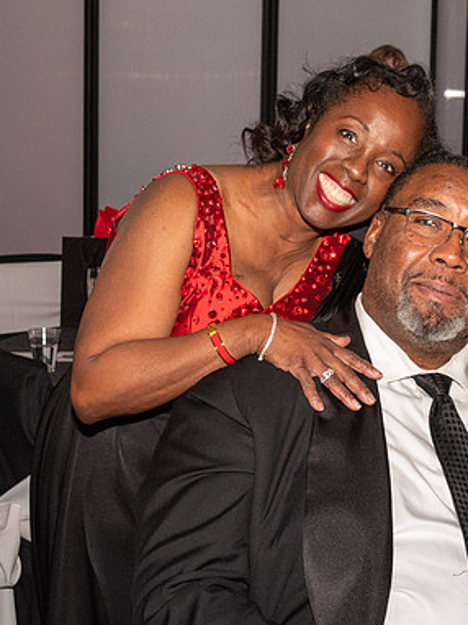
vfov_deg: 25.7
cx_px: 313
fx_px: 1372
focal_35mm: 76
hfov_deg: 19.3
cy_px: 315
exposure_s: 1/100
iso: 2000
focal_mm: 35
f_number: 8
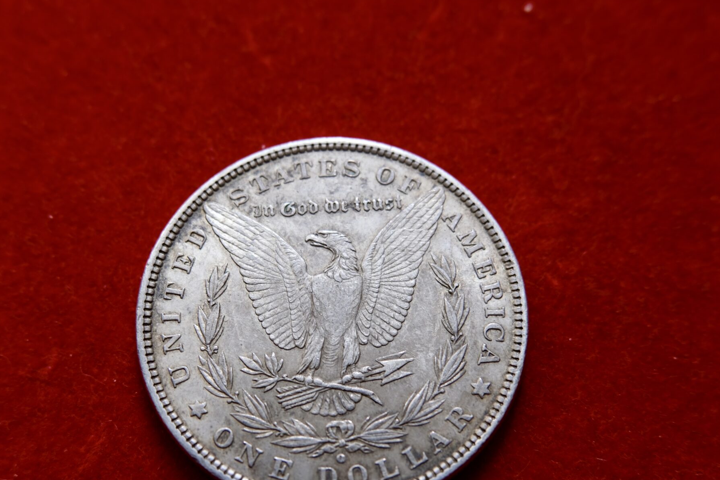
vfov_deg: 39.4
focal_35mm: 33
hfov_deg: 57.1
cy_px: 328
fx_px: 660
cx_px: 329
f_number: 4
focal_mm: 15.2
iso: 160
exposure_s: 1/42
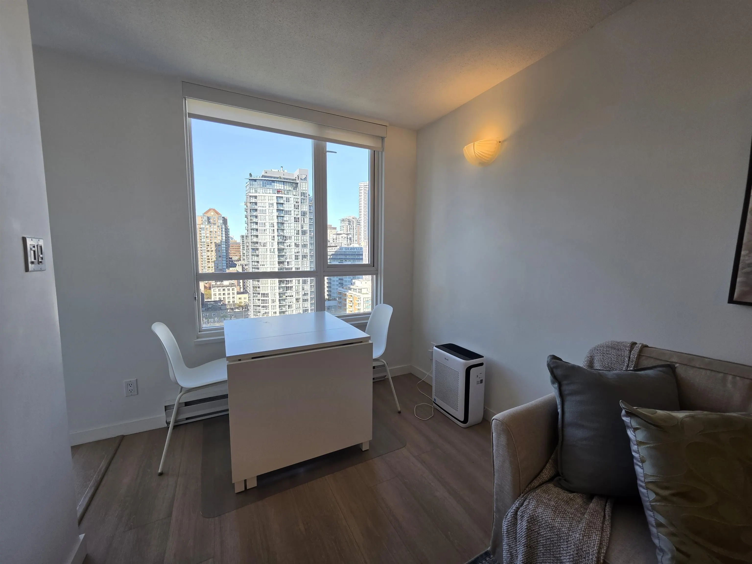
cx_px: 376
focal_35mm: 13
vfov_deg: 89.9
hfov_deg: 106.2
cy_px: 282
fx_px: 282
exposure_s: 1/283
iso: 40
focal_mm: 2.2
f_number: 1.9
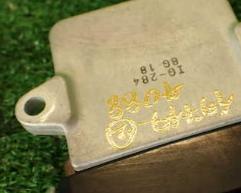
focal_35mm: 59
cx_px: 168
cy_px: 122
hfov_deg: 31.6
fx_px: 421
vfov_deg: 25.7
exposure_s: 1/60
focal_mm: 5.79
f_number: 2.4
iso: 125
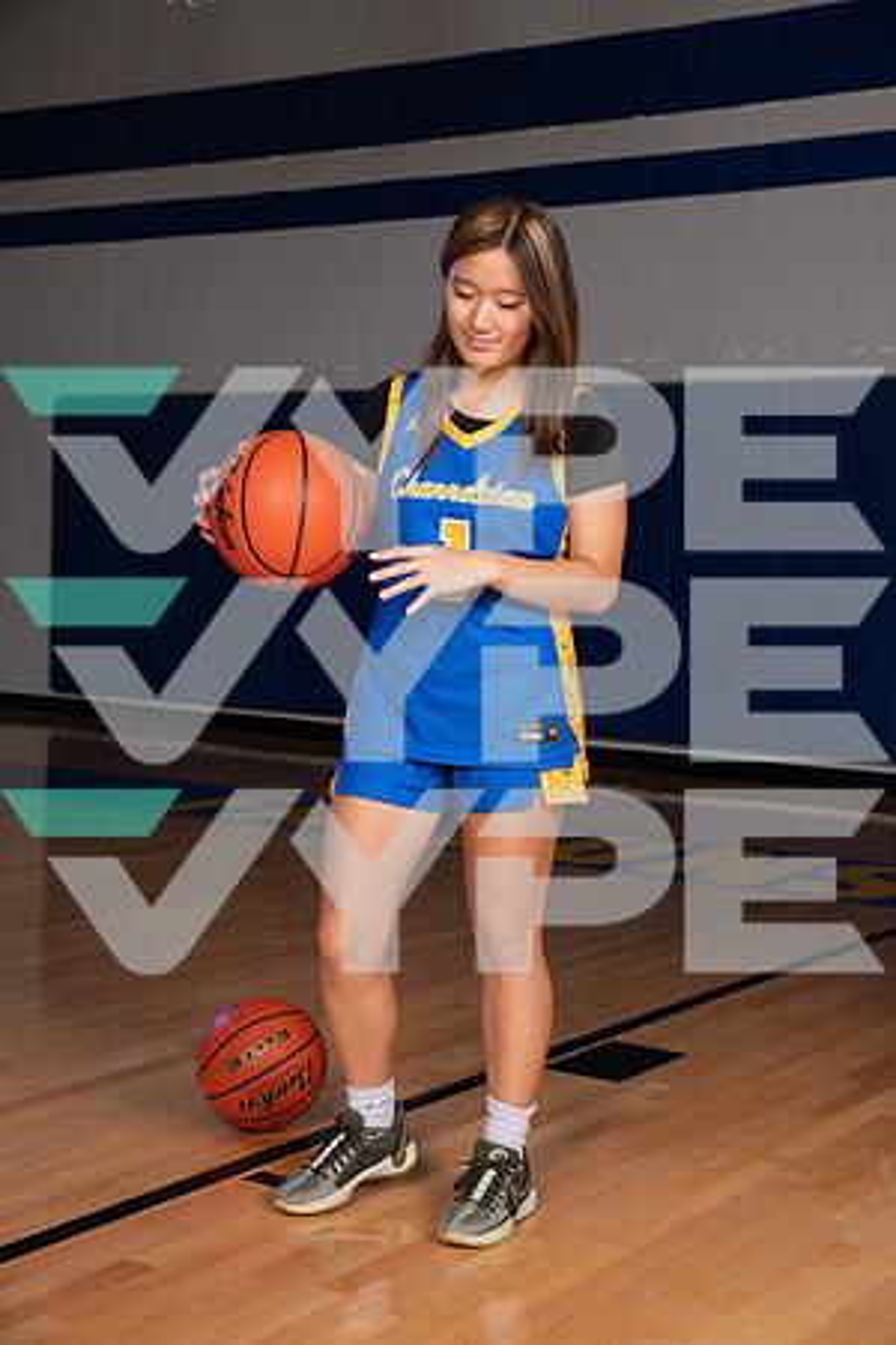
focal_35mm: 56
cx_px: 448
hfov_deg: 24.2
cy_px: 672
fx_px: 2091
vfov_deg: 35.6
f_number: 7.1
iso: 500
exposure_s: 1/320
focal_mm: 56
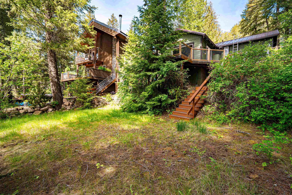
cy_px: 98
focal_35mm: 16
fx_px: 130
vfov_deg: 73.8
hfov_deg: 96.7
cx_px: 146
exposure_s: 1/2000
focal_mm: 16
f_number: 8
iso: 400
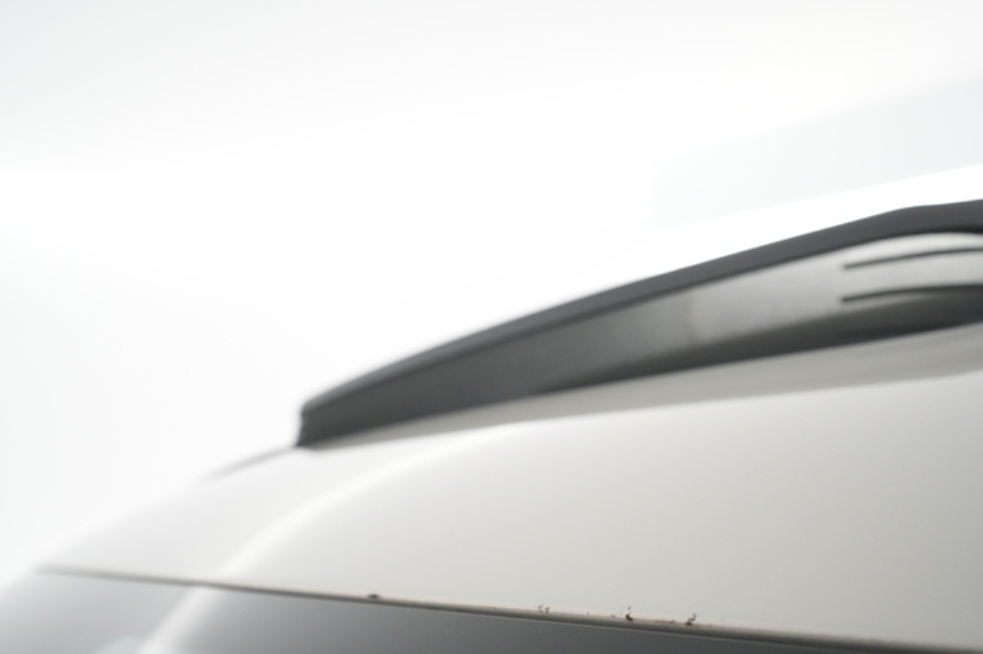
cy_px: 327
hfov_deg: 65.5
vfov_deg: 46.4
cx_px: 492
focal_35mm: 28
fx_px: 764
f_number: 5.6
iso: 5000
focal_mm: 28
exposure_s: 1/80
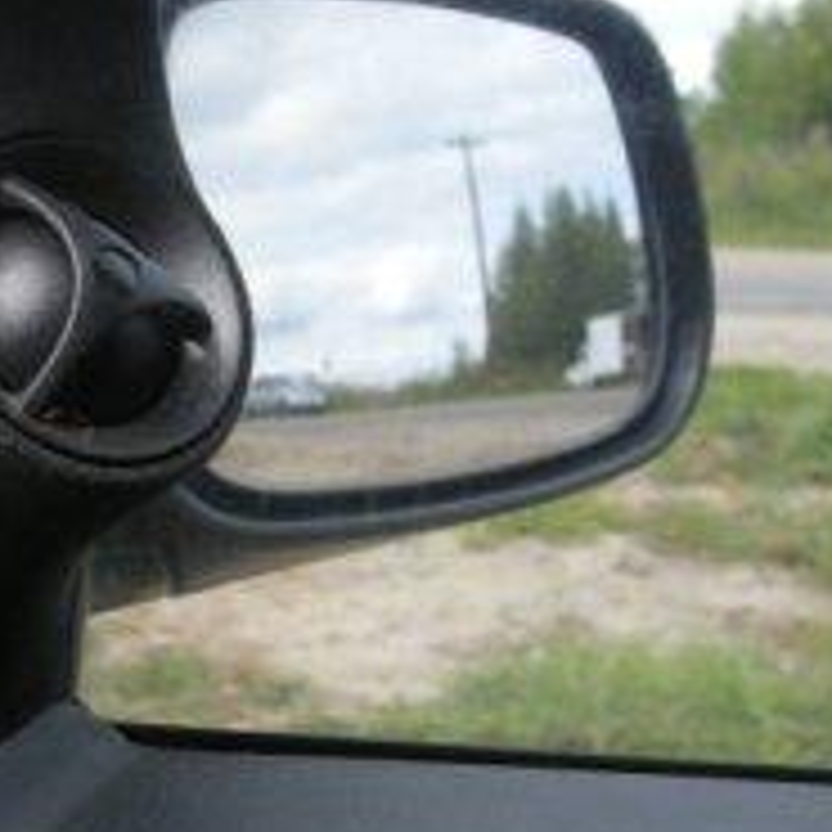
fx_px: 2039
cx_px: -49
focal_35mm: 75
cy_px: 351
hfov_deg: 22.0
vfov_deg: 23.0
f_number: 2.8
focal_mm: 5.7
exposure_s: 1/110
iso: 64
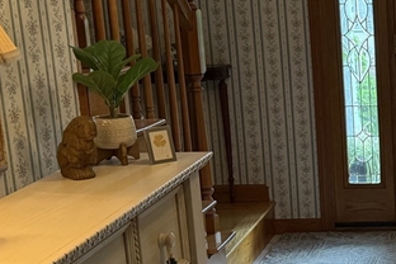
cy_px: 180
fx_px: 902
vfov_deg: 16.6
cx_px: 490
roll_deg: +0.7
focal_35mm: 82
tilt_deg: -12.8
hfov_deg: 22.6
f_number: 1.78
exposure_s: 1/120
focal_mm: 6.76
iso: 320
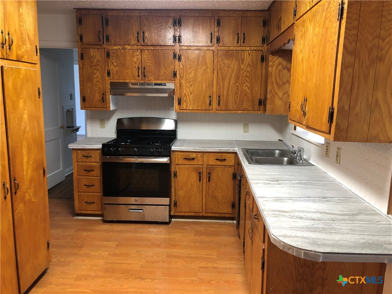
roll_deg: -1.3
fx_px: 317
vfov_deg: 49.7
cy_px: 147
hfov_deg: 63.4
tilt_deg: -10.5
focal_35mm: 28
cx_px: 196
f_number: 1.8
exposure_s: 1/15
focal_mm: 4
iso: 64
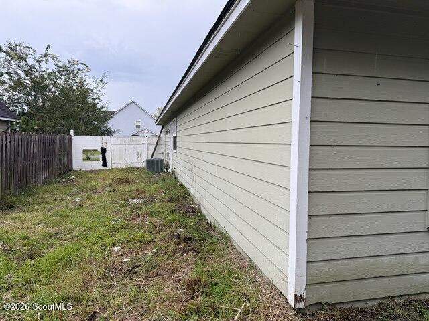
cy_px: 160
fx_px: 297
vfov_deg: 56.8
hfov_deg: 71.6
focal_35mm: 24
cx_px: 214
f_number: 1.78
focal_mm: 6.76
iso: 100
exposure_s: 1/121
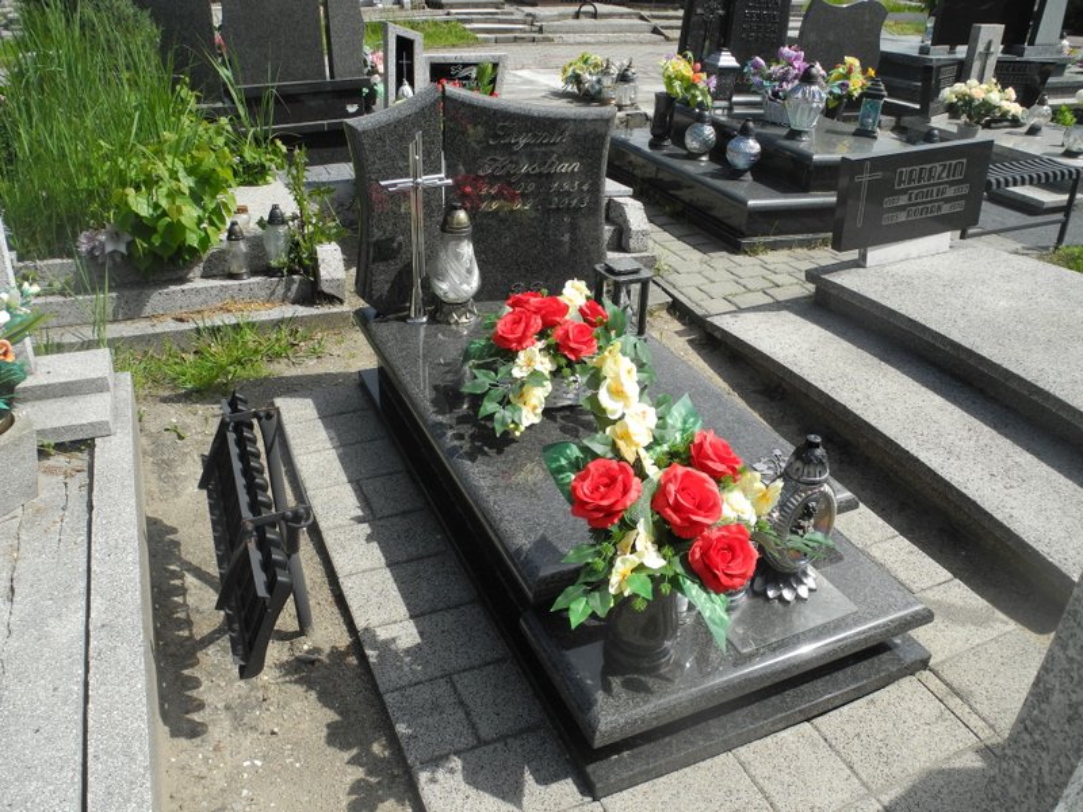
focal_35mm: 28
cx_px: 542
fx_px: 876
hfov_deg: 63.4
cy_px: 406
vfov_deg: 49.7
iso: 100
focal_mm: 6
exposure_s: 1/800
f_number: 4
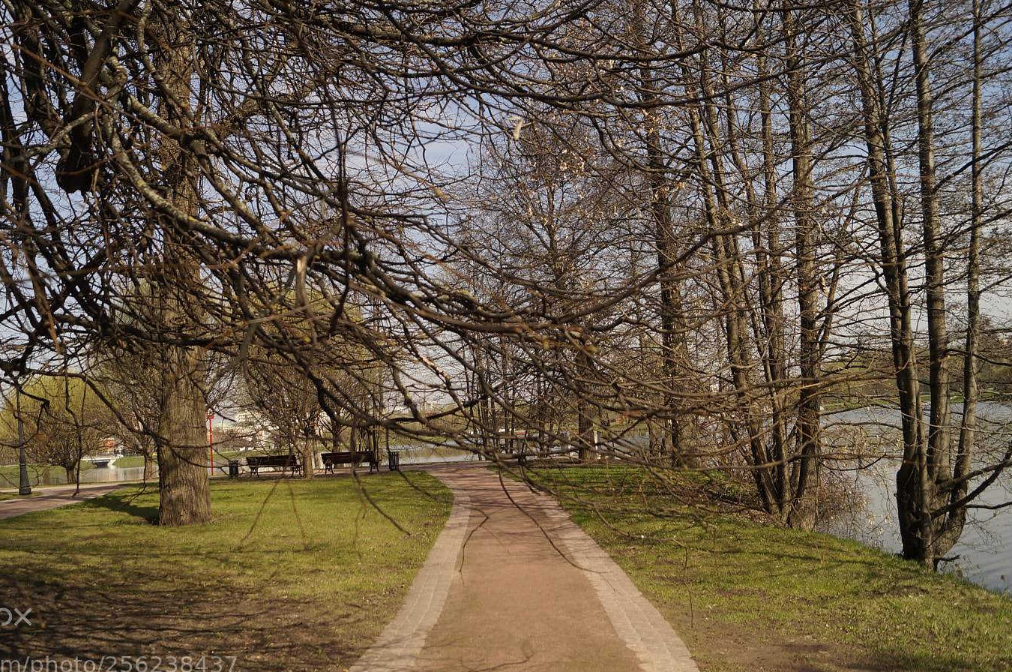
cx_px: 445
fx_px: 898
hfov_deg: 58.6
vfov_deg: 41.0
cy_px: 326
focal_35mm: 32
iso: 100
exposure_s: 1/1250
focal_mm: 18
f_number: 4
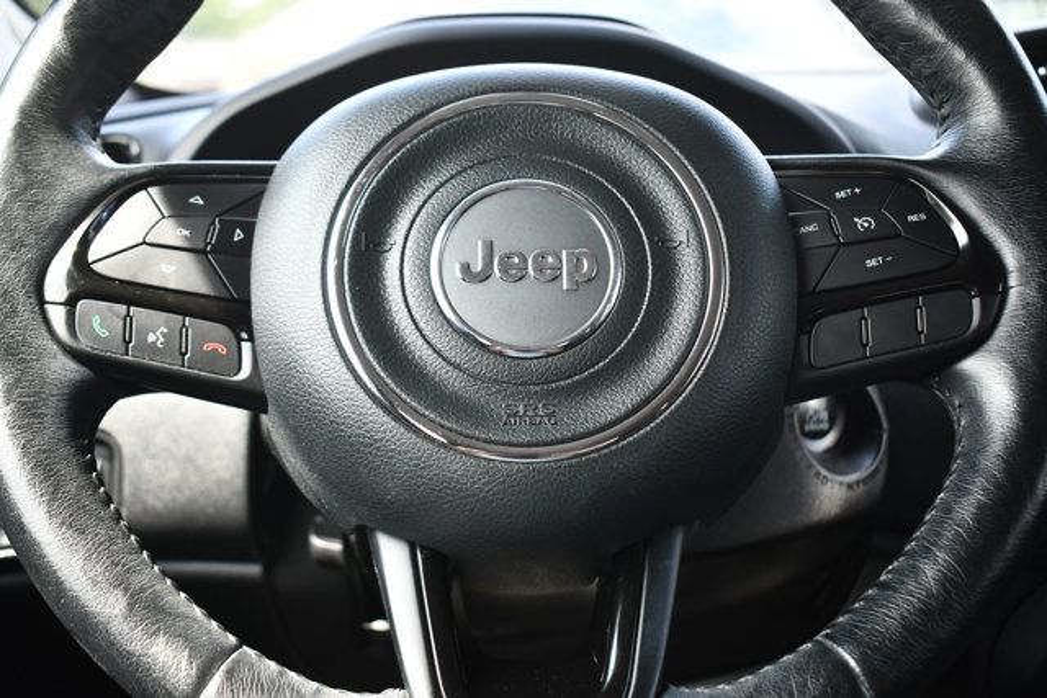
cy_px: 349
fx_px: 1309
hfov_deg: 43.6
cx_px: 524
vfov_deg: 29.9
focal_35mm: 45
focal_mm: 30
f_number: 4.2
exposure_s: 1/250
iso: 800
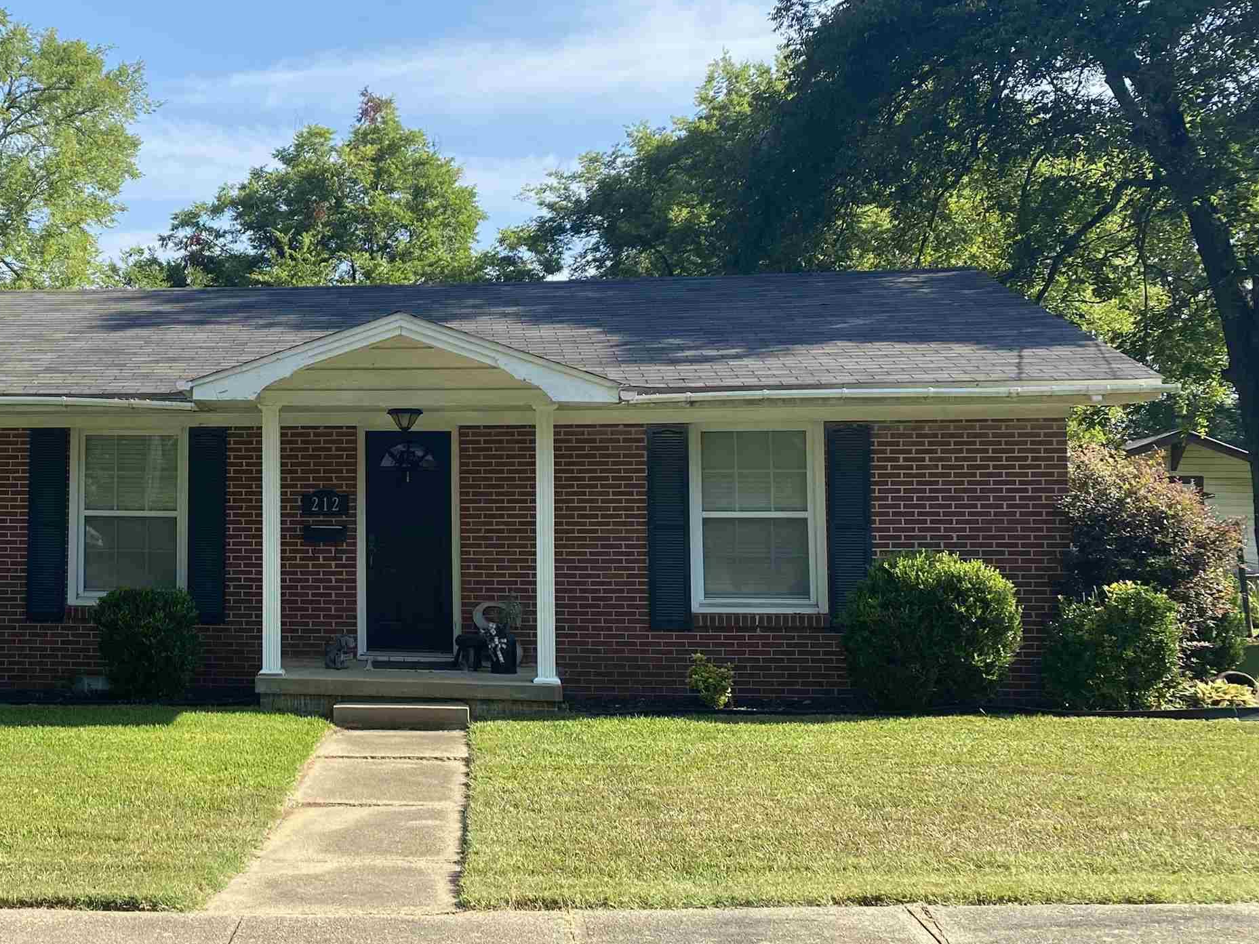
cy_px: 428
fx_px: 1564
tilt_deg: +2.1
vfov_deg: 33.6
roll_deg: -0.8
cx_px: 239
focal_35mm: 43
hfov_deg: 41.8
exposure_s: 1/1565
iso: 32
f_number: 1.8
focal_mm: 4.25
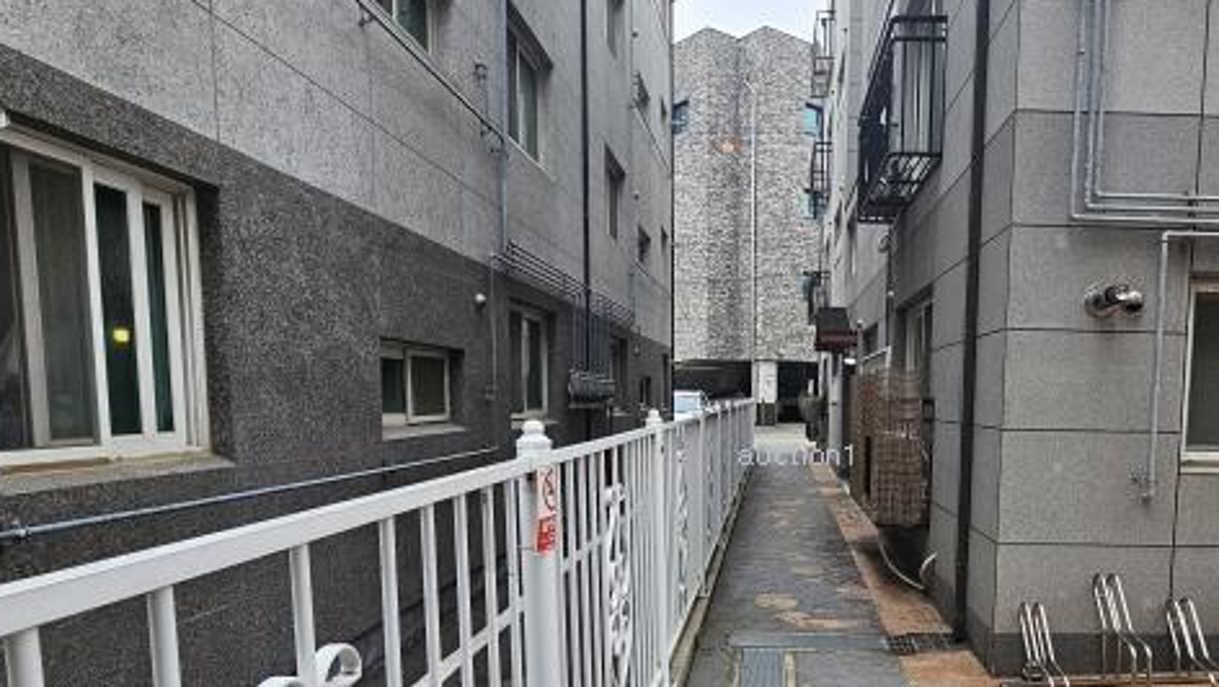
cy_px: 473
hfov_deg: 74.3
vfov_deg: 46.8
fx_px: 776
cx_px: 795
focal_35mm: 24
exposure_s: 1/120
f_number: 2.2
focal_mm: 2.2
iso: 64
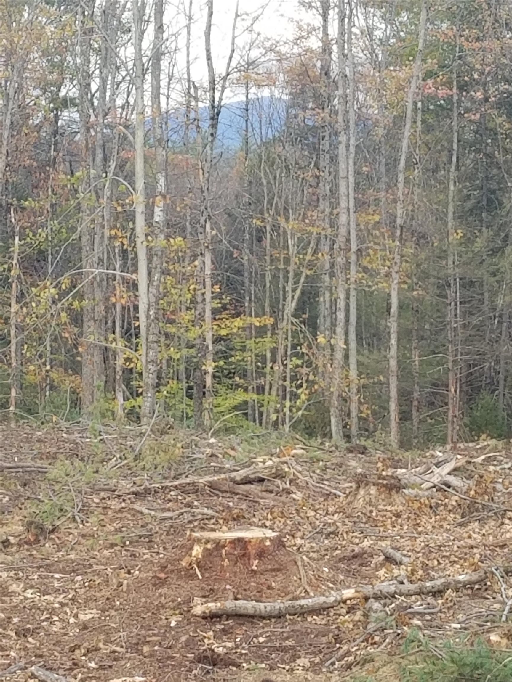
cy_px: 341
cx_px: 256
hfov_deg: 53.1
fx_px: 513
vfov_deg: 67.3
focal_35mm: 26
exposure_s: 1/364
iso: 50
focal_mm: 4.25
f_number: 1.7
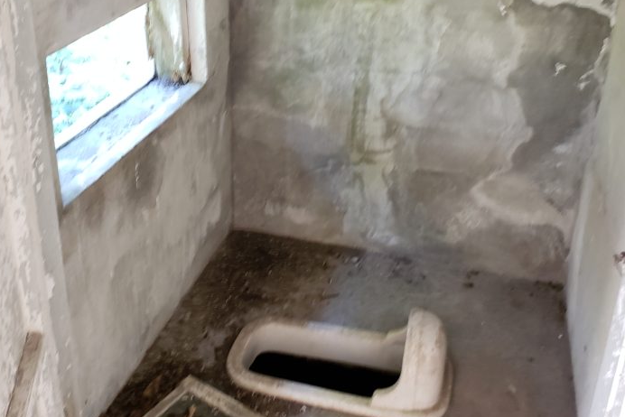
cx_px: 308
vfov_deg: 33.2
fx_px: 695
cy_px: 147
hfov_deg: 48.4
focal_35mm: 40
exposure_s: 1/14
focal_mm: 4.3
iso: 250
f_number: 2.4
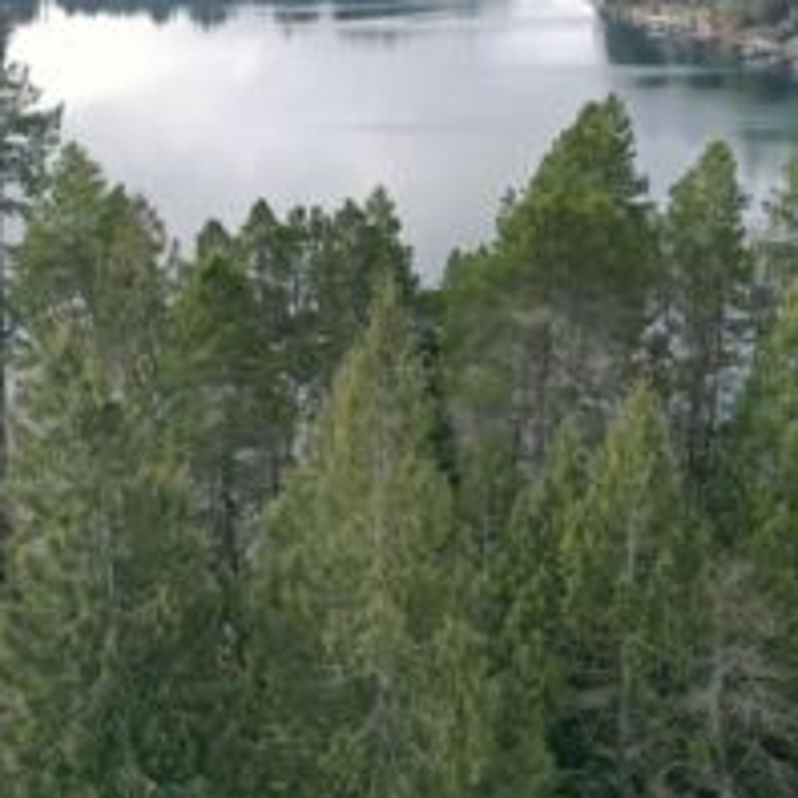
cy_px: 312
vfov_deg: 35.2
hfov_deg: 35.2
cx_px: 318
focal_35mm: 48
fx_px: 1252
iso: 100
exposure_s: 1/400
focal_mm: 10.26
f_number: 3.5
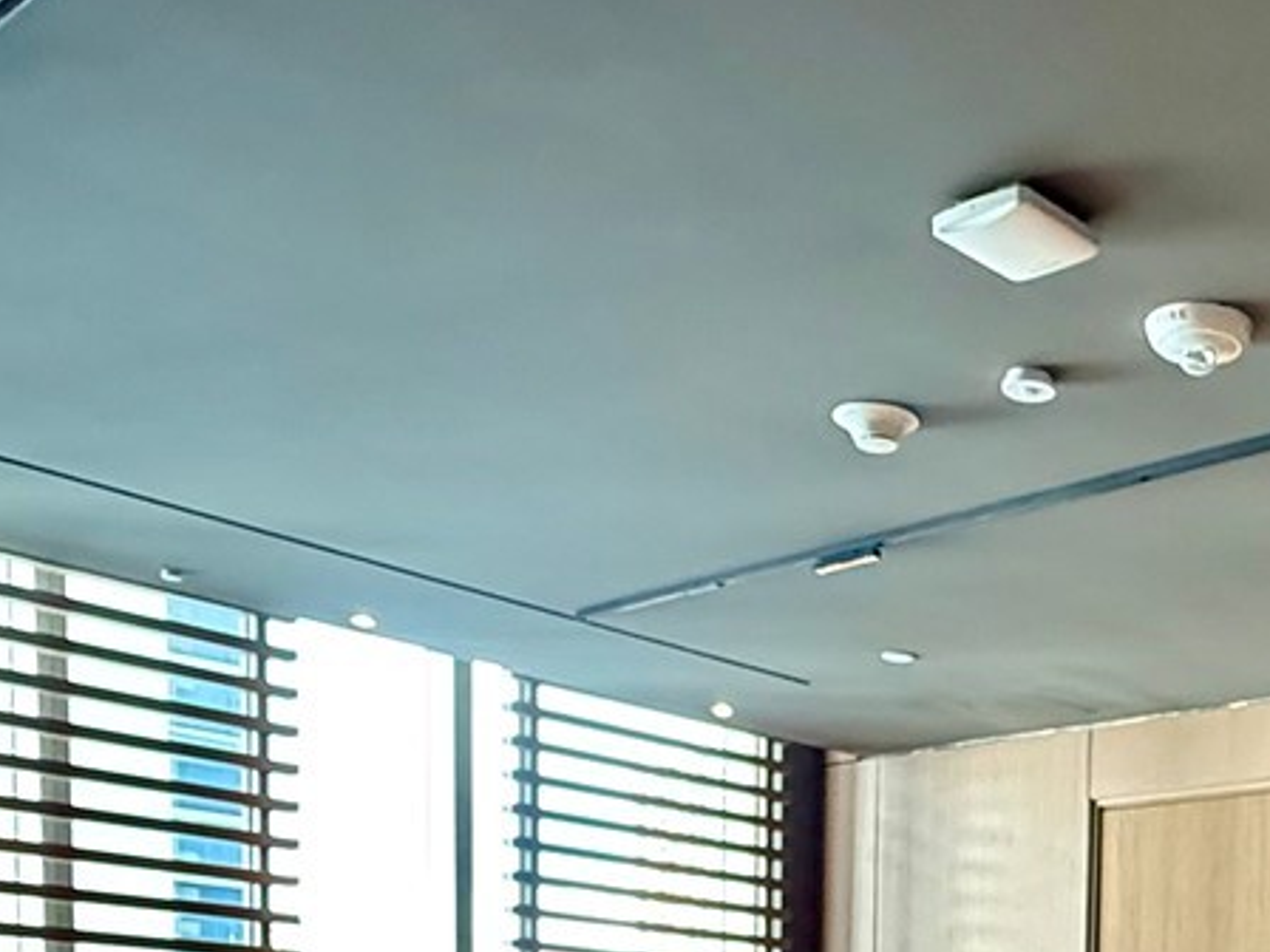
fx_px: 1834
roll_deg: -1.3
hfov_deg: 35.6
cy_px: 1278
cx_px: 1179
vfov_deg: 24.8
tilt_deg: -4.4
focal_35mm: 50
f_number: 2.2
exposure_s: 1/60
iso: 800
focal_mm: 2.22
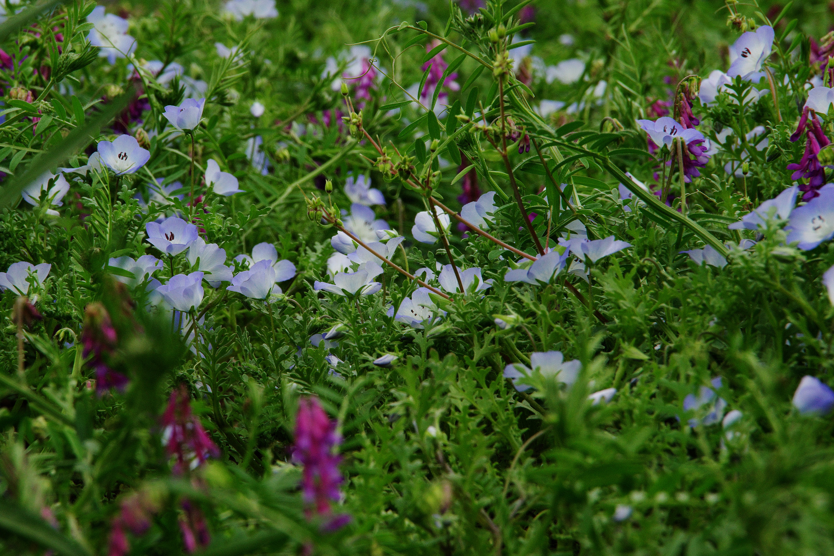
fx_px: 4680
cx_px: 417
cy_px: 278
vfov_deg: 6.8
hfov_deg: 10.2
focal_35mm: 202
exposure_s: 1/40
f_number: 13
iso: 800
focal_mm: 135
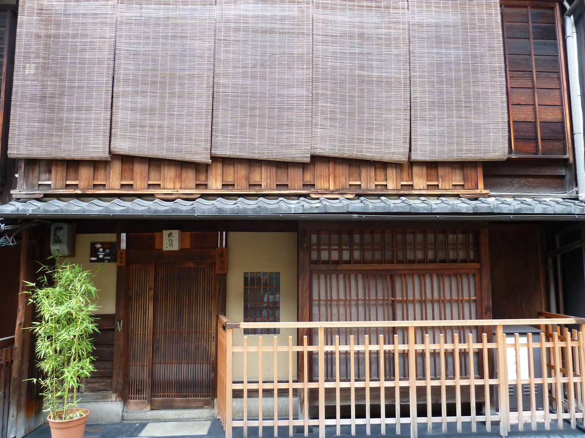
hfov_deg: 69.4
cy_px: 219
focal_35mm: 25
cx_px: 292
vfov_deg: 54.9
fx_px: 422
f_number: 3.3
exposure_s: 1/60
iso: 160
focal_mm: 4.1
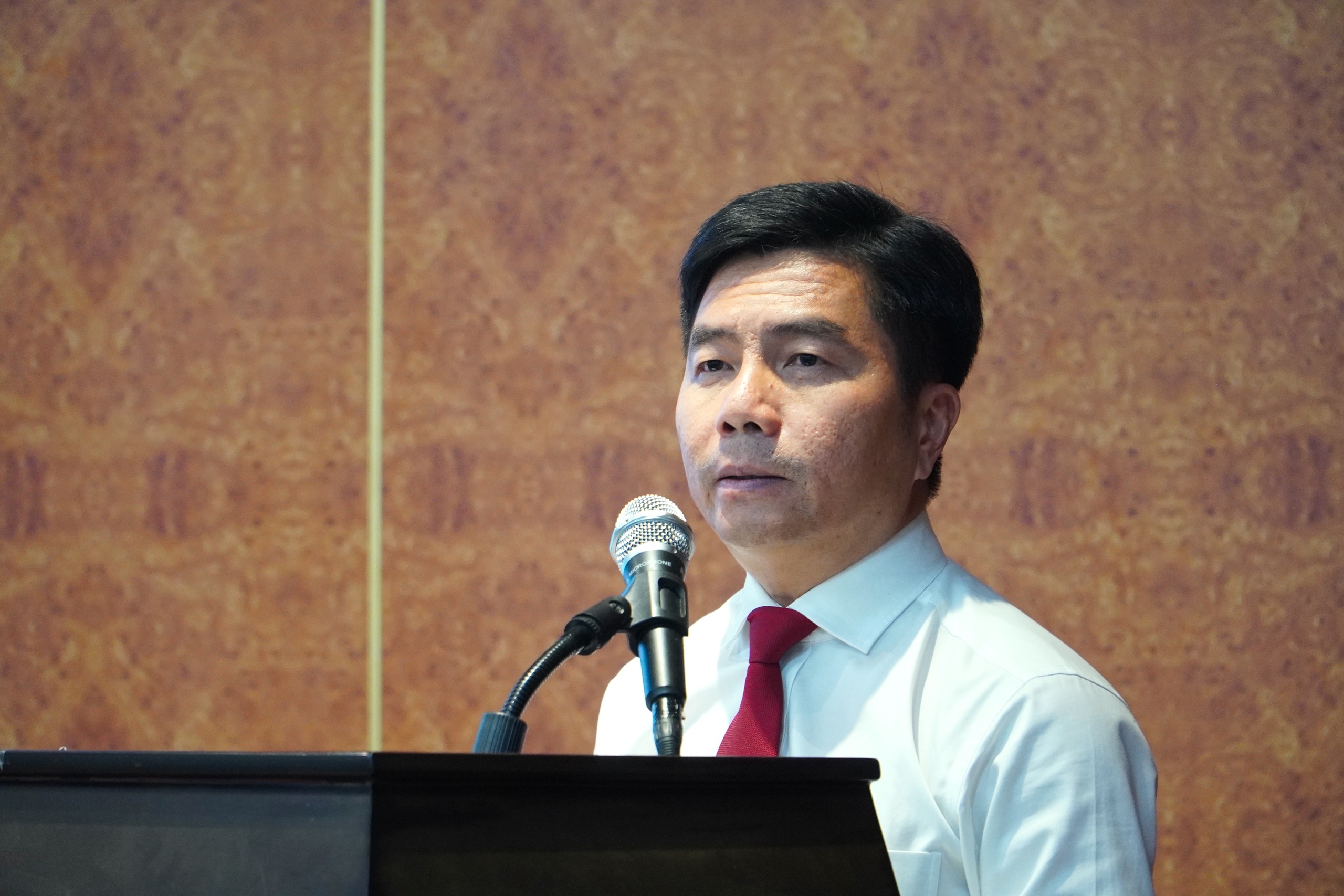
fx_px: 5880
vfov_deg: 8.7
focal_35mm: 158
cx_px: 672
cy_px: 448
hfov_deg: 13.0
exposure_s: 1/200
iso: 2500
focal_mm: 105
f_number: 4
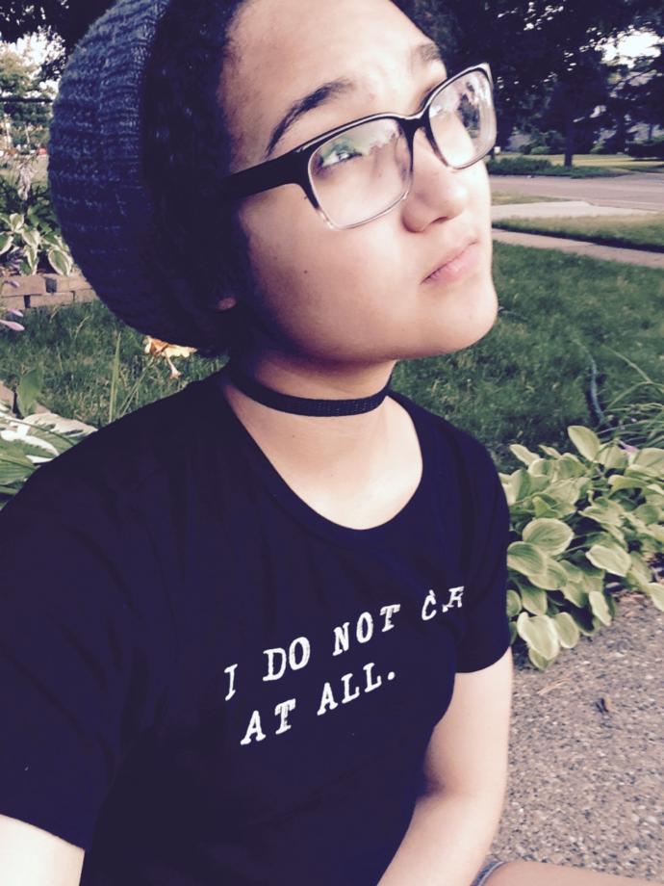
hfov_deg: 42.9
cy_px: 443
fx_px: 844
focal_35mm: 33
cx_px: 332
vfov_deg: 55.4
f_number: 2.4
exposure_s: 1/40
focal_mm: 2.15
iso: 50
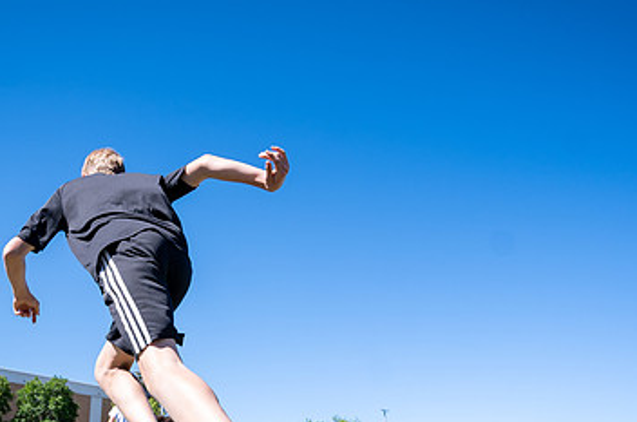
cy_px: 331
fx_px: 618
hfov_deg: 53.2
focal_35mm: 35
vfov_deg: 36.5
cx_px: 199
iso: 100
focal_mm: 15.5
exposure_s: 1/640
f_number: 4
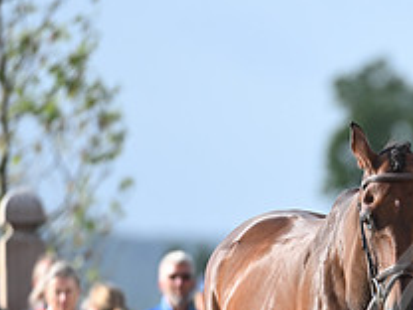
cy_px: 359
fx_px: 12146
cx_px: 538
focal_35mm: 1018
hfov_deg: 1.9
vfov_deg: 1.5
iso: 560
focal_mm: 380
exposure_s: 1/1600
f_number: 5
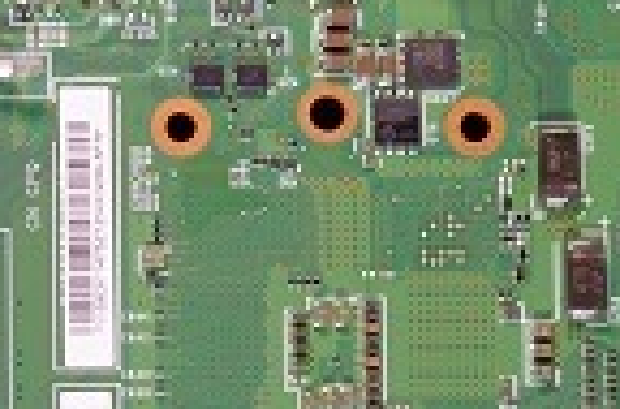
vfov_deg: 8.2
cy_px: 508
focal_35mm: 165
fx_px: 2826
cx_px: -258
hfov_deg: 12.0
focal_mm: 21
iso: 100
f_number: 8
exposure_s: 1/5
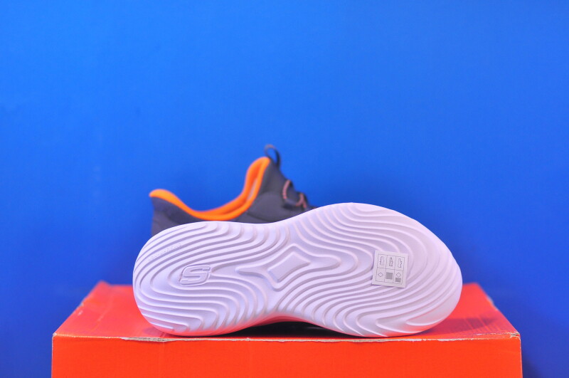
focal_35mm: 75
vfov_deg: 18.1
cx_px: 284
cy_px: 189
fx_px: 1184
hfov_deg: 27.0
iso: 250
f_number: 2.2
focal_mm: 50
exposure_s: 1/320
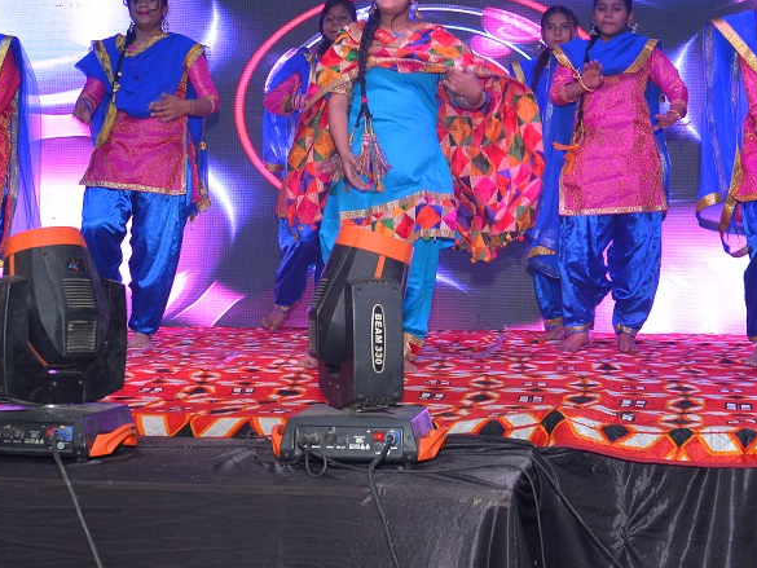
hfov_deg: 28.1
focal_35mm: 69
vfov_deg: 21.1
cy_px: 144
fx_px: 1509
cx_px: 346
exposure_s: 1/125
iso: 640
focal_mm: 35
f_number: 5.6
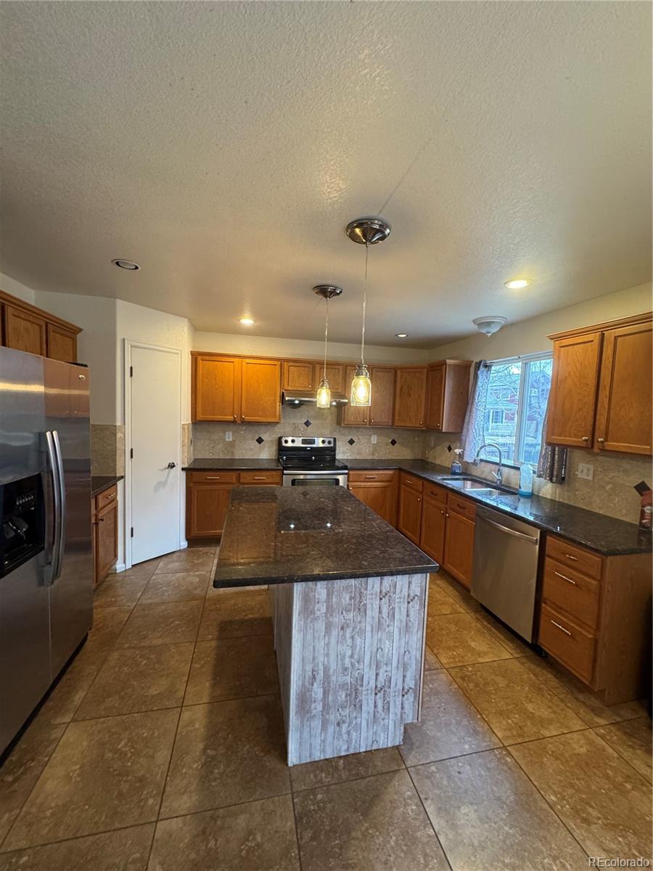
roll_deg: -3.9
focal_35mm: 14
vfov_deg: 102.1
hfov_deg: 85.7
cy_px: 436
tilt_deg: -5.0
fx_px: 352
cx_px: 326
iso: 500
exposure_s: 1/60
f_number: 2.2
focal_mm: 2.22
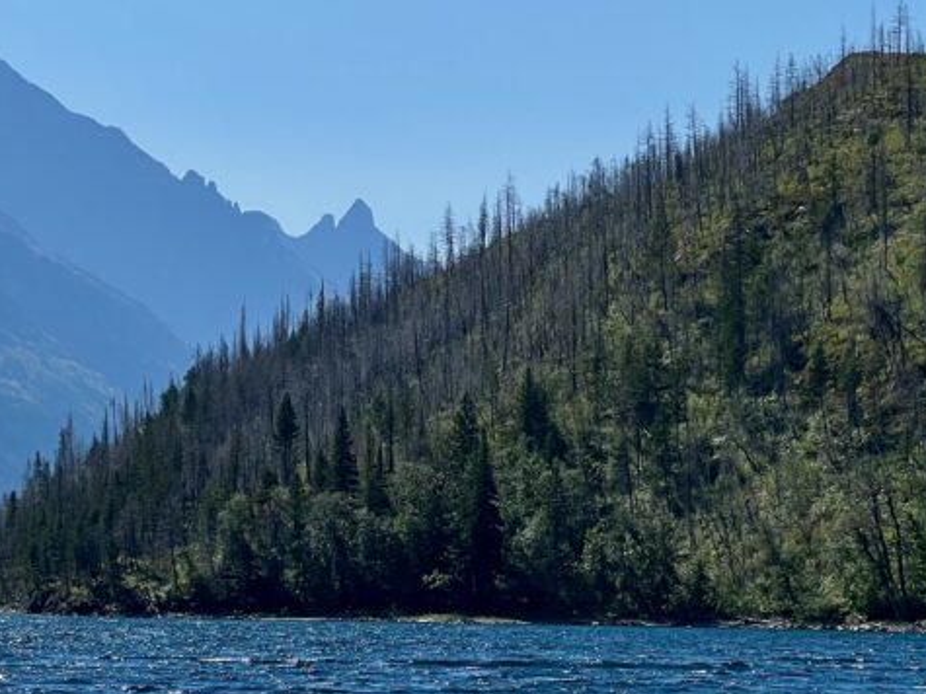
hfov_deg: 11.8
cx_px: 136
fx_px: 4439
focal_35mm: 166
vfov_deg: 8.9
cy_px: 279
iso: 32
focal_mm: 9
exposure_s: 1/1292
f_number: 2.8
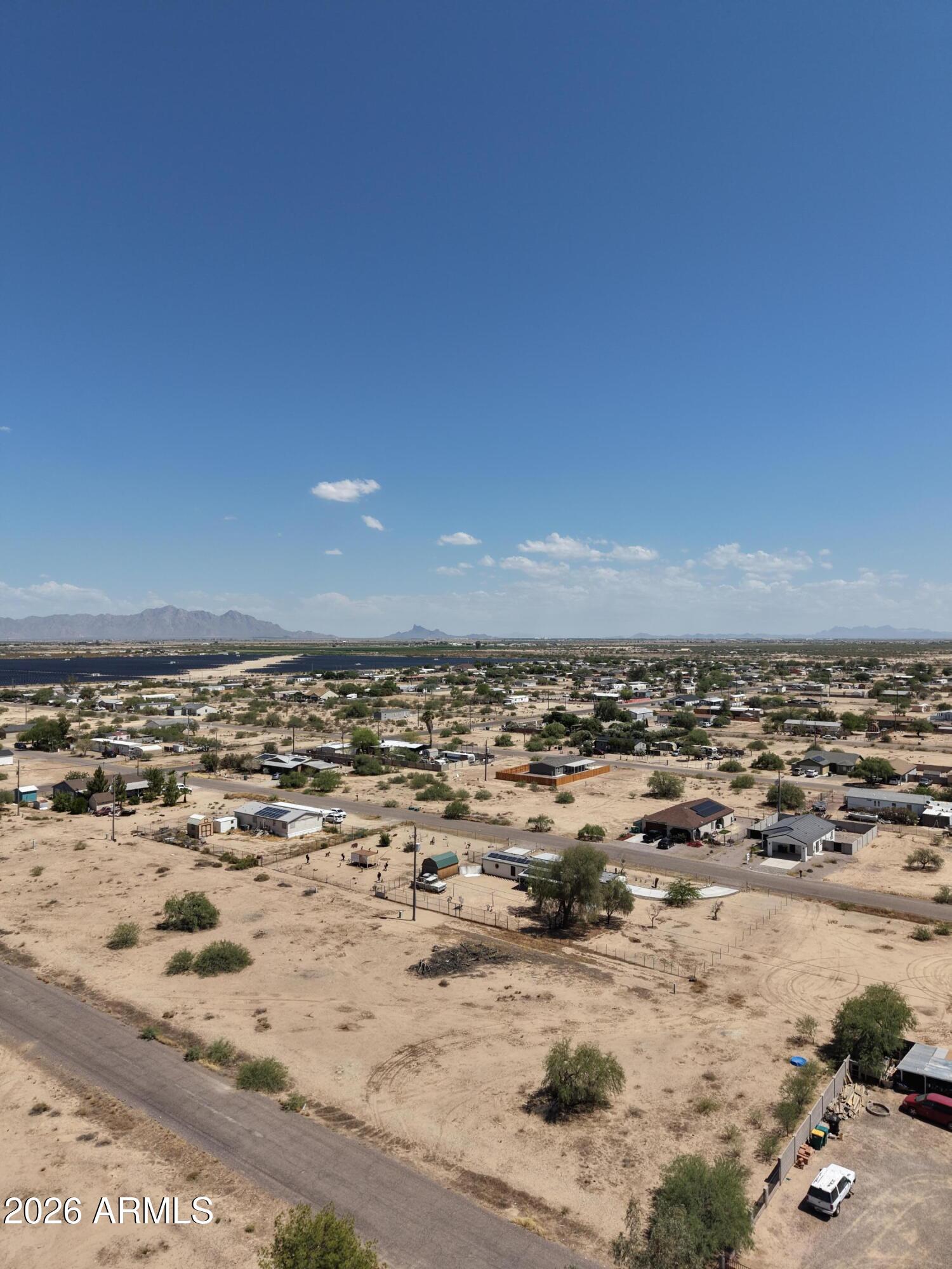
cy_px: 634
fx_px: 880
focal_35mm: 24
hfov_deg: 56.8
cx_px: 476
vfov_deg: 71.6
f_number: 1.8
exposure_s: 1/5000
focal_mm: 8.67
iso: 100
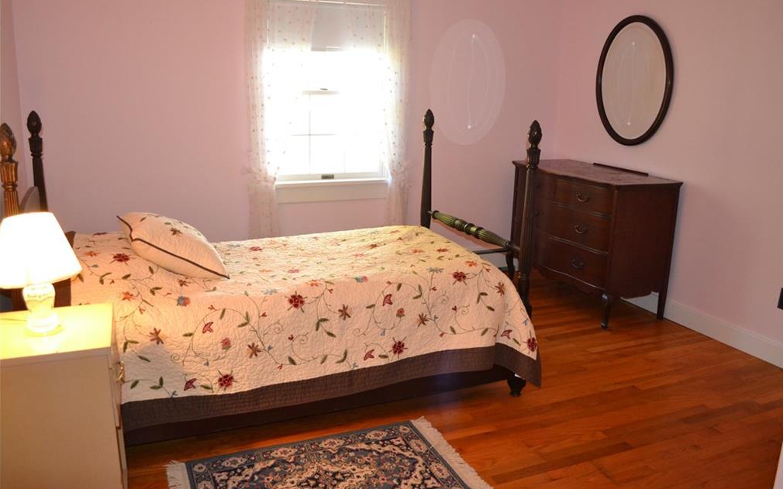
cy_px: 233
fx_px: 661
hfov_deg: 61.2
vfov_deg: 40.6
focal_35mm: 31
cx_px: 396
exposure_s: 1/60
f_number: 3.8
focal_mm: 20
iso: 1250
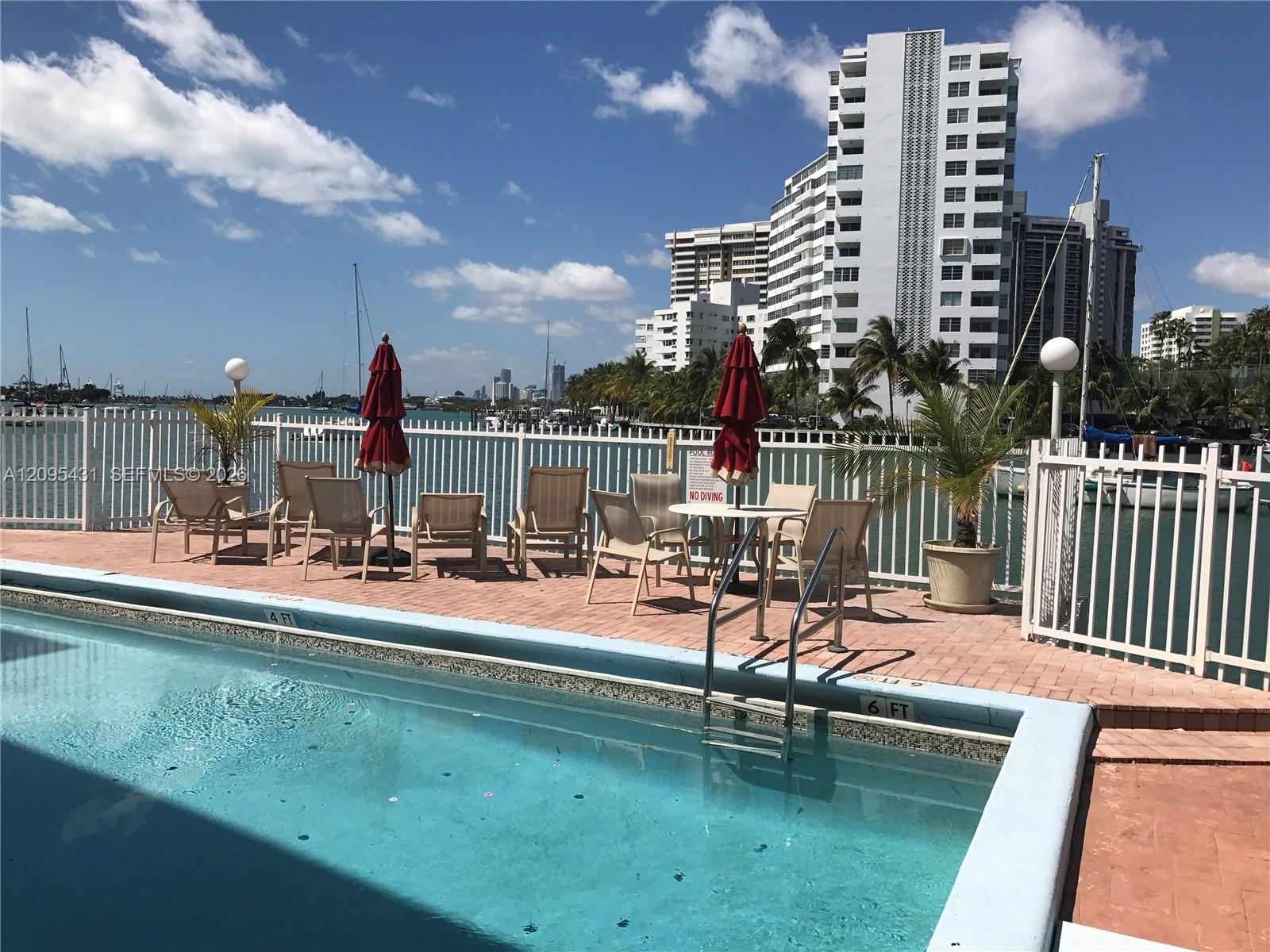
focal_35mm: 28
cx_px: 635
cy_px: 476
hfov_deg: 63.4
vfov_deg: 49.7
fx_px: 1027
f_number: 1.8
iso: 20
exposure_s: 1/5319
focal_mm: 3.99
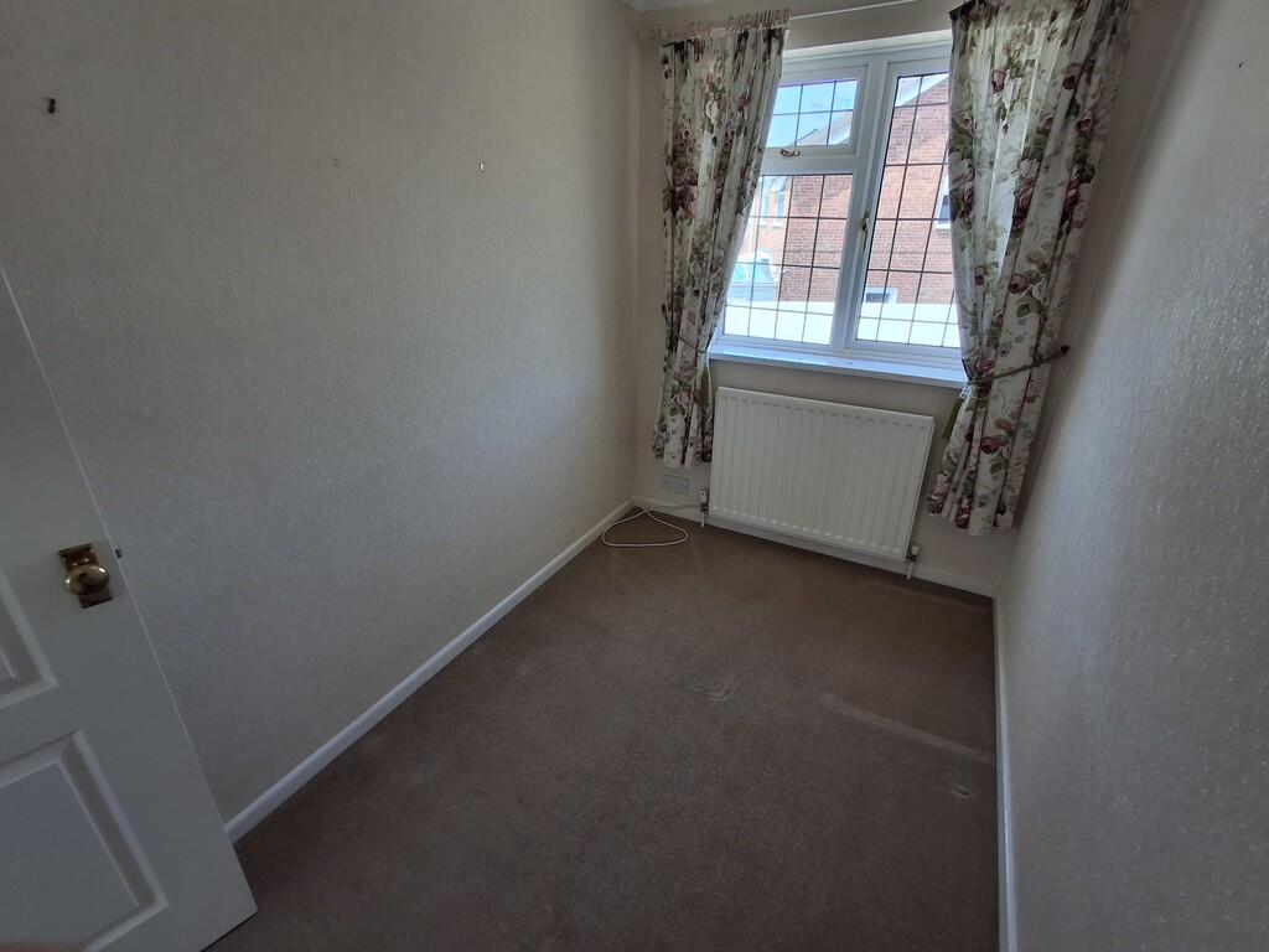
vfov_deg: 78.1
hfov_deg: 94.5
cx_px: 634
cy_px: 476
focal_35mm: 16
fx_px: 587
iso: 40
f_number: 2.2
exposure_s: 1/141
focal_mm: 1.64
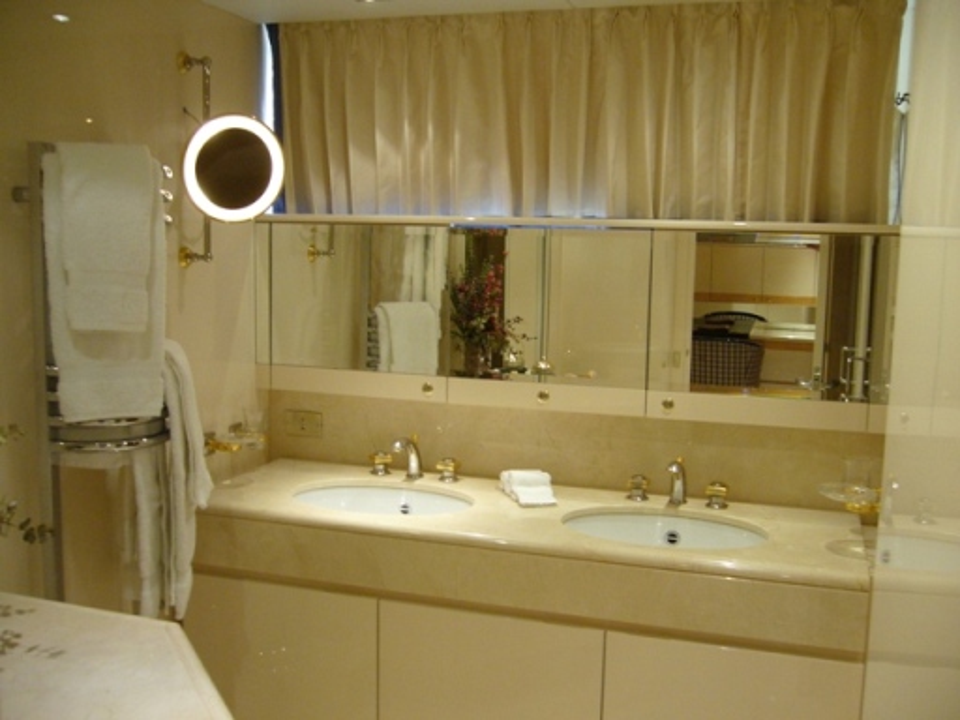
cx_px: 480
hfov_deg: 52.6
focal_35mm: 35
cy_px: 360
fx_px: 971
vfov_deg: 40.7
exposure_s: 1/15
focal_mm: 5.8
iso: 160
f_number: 2.8
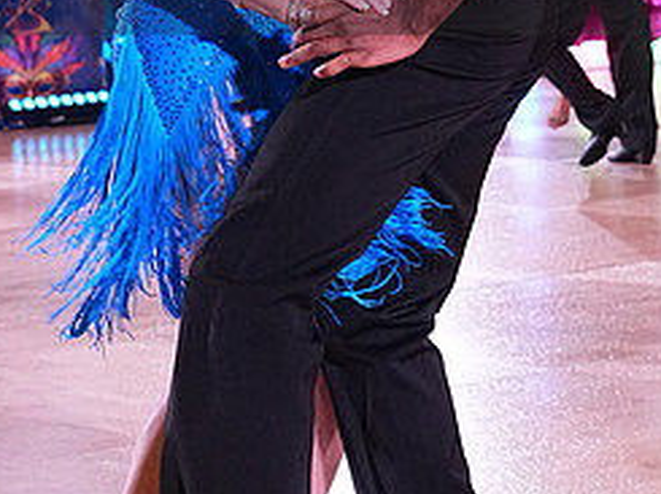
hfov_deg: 13.5
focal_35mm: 146
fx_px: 2784
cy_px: -54
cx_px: 271
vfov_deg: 10.0
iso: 3200
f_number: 4.5
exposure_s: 1/400
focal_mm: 43
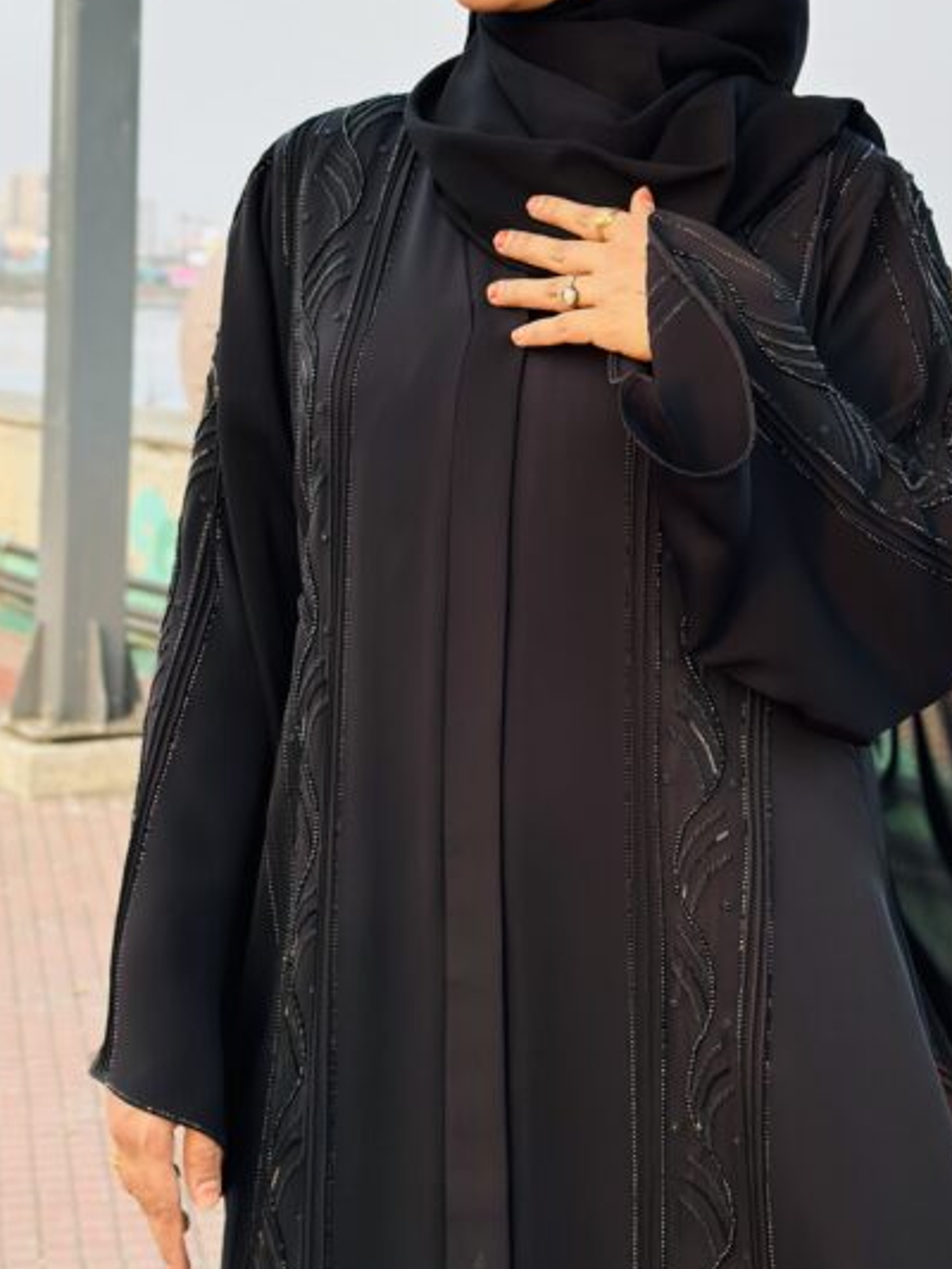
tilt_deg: -3.4
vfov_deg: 26.9
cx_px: 500
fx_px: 2639
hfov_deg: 20.4
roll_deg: -2.6
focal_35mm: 72
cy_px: 421
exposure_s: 1/426
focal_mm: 6.86
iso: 80
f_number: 1.78
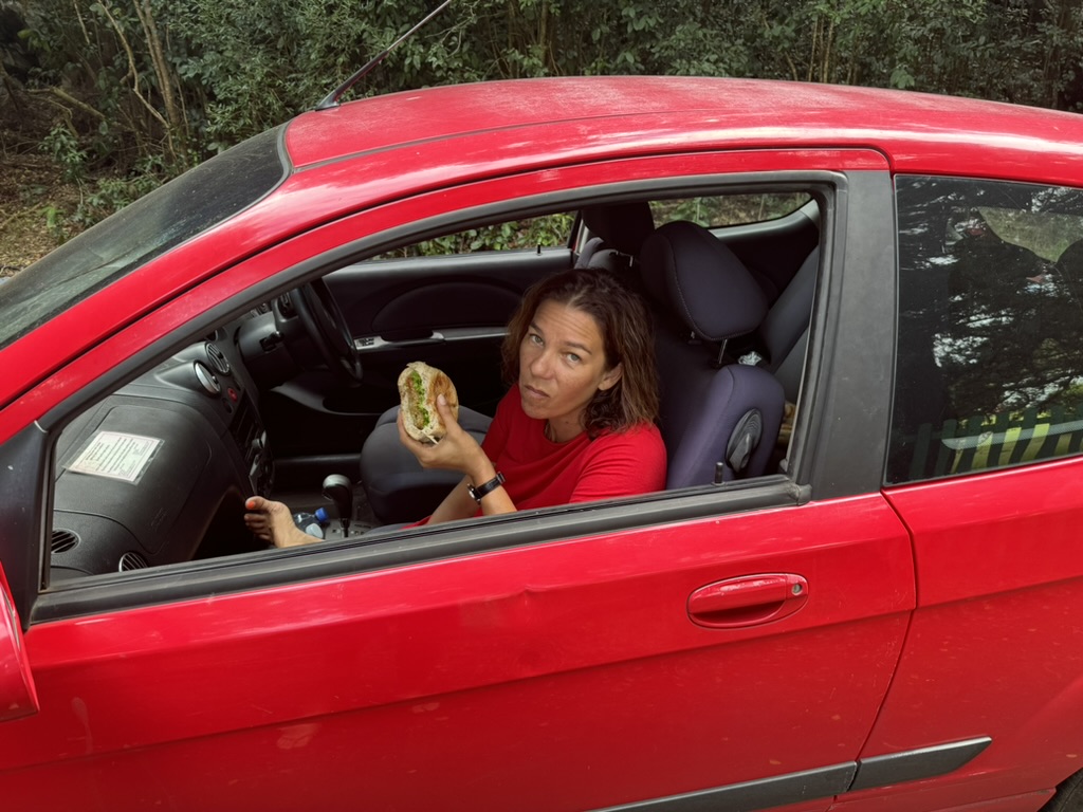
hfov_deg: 71.6
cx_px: 542
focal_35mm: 24
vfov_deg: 56.8
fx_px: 751
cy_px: 406
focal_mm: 6.76
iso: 80
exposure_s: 1/121
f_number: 1.78
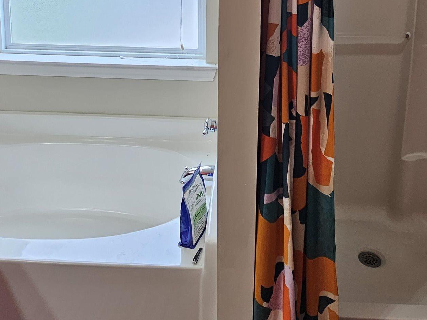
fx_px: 395
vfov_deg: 40.9
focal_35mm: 32
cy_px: 35
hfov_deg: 56.7
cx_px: 240
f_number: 2.2
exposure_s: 1/60
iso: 50
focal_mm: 2.2
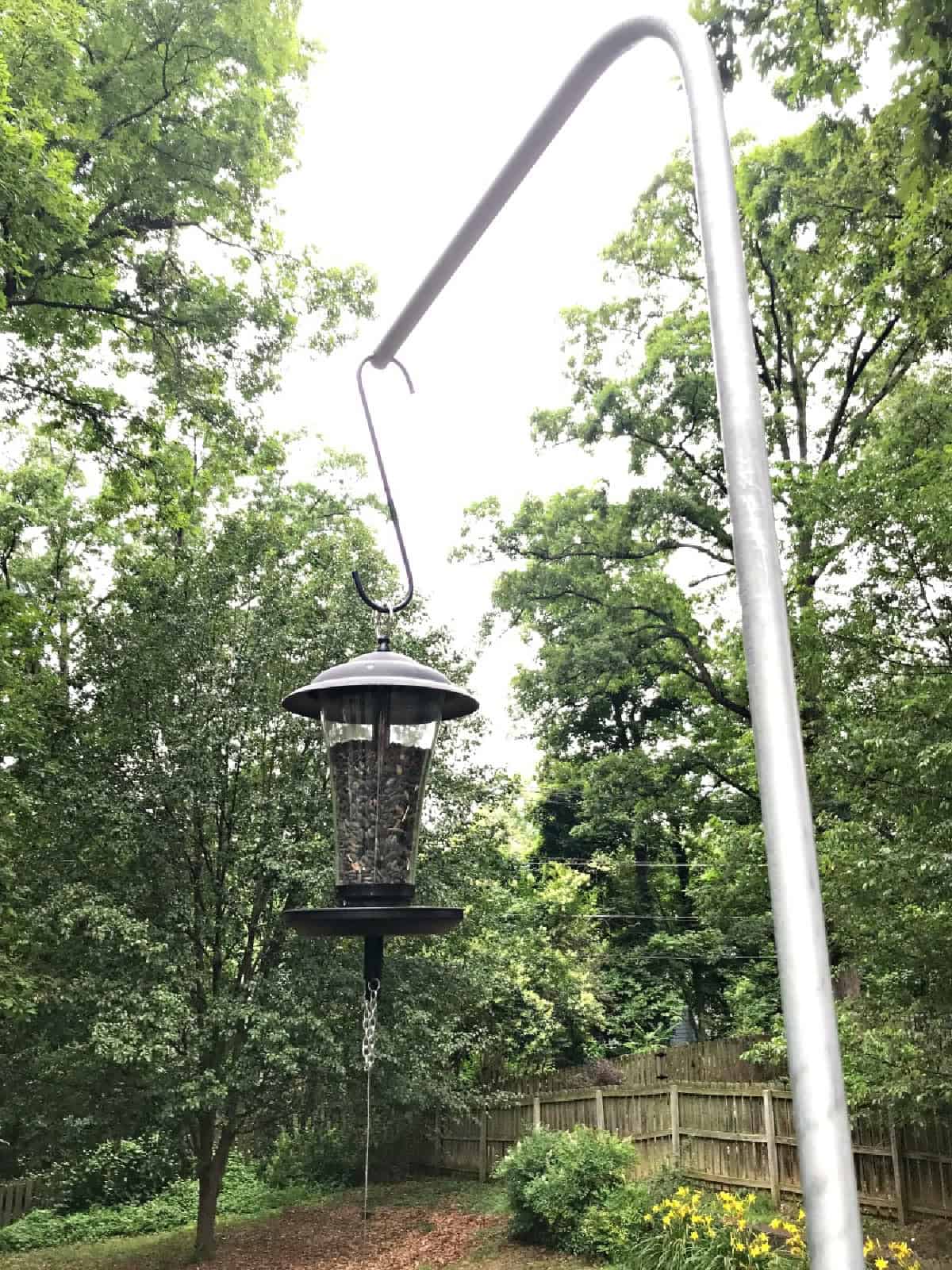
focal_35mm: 28
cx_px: 476
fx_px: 1027
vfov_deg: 63.4
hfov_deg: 49.7
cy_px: 635
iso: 40
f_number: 1.8
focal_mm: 4
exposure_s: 1/120
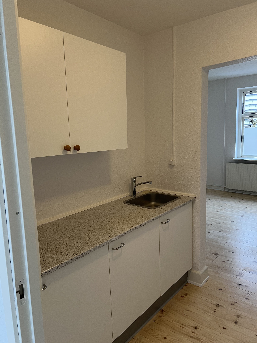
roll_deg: +1.4
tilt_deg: -5.1
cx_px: 128
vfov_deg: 67.3
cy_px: 172
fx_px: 257
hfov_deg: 53.1
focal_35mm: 26
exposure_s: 1/50
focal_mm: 5.7
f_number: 1.5
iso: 80
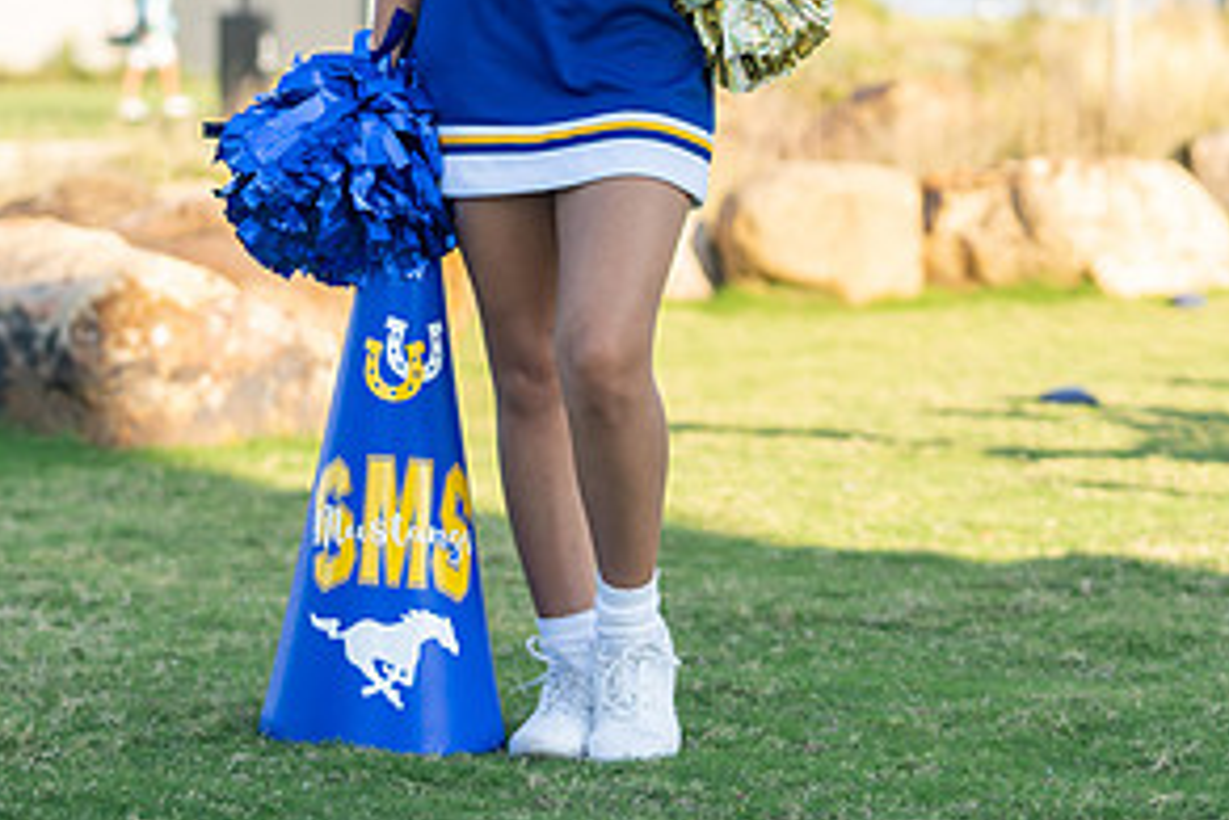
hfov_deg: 14.4
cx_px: 509
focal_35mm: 142
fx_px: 4850
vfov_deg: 9.6
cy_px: 32
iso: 100
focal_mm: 70
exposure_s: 1/400
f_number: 3.2
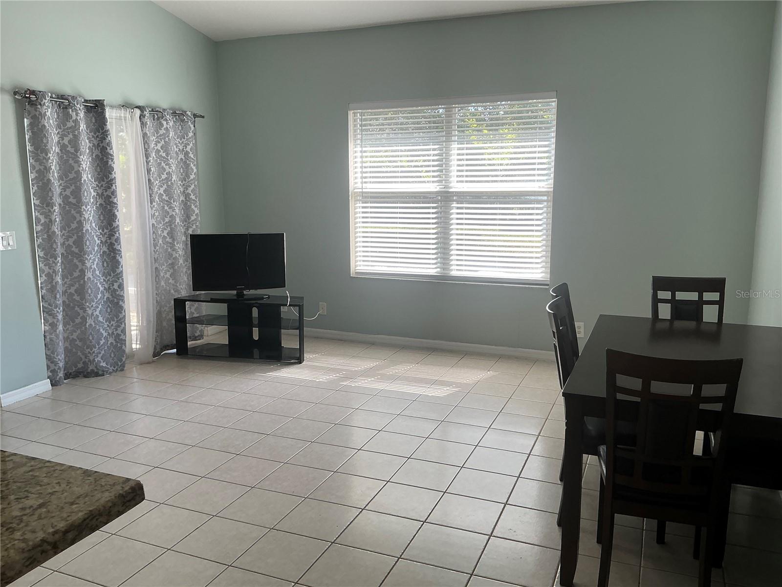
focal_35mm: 28
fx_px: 633
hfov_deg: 63.4
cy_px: 294
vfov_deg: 49.7
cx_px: 391
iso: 25
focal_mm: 3
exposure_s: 1/122
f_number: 1.8
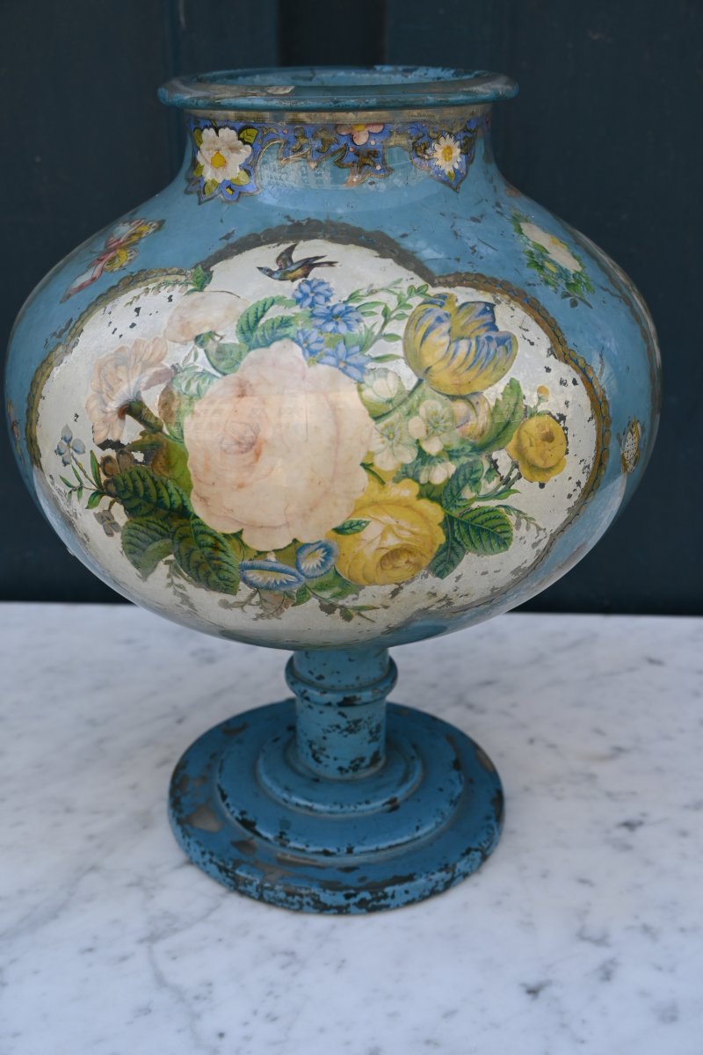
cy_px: 528
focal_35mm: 40
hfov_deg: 33.0
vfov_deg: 47.9
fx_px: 1186
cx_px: 352
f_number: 5.6
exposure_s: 1/250
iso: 200
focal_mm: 27
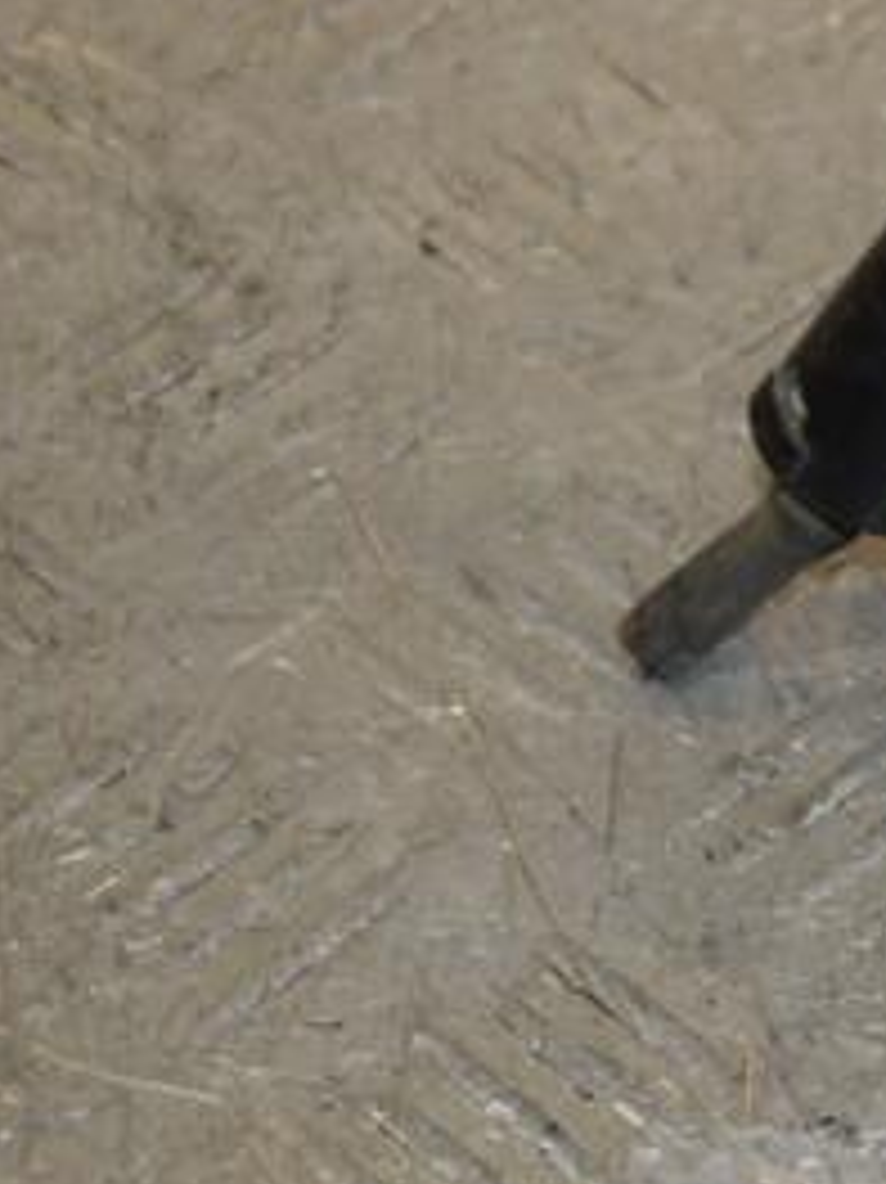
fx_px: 8440
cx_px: 1295
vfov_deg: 8.0
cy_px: 572
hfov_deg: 5.9
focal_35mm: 247
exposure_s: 1/200
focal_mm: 75
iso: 800
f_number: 6.3
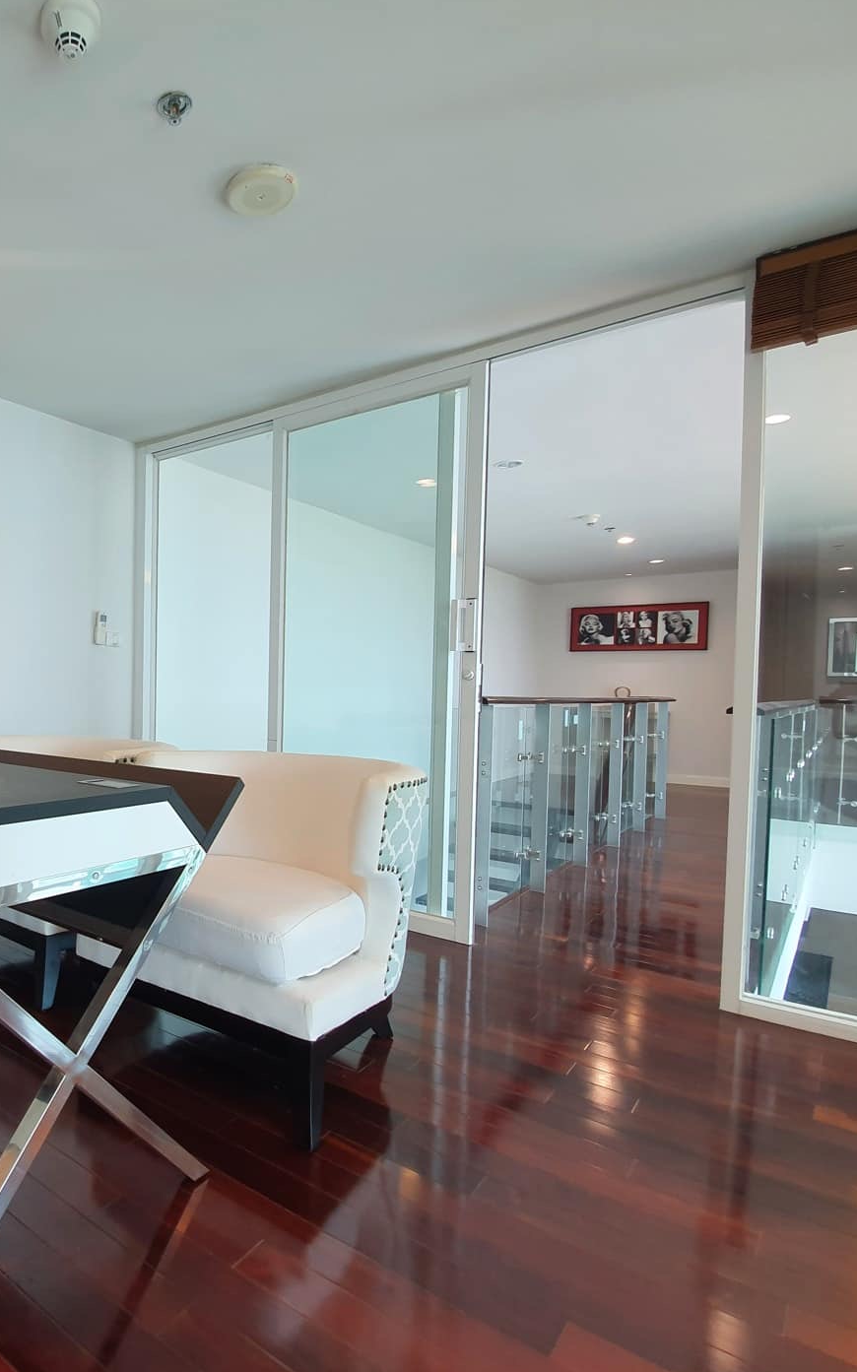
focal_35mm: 19
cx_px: 119
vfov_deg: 88.0
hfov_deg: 55.6
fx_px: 710
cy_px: 703
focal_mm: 1.8
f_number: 2.2
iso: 64
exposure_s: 1/50
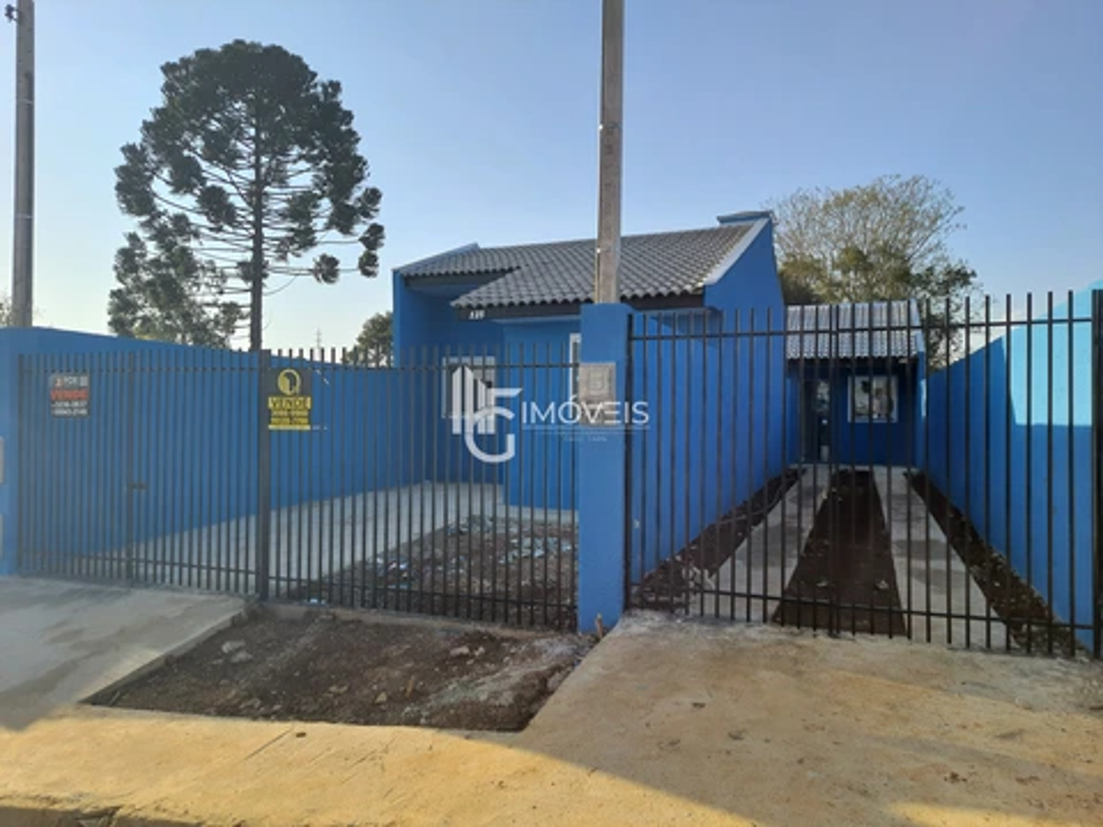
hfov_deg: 71.6
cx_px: 552
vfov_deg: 56.8
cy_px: 414
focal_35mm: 24
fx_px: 765
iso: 50
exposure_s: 1/946
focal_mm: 5.23
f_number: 1.8
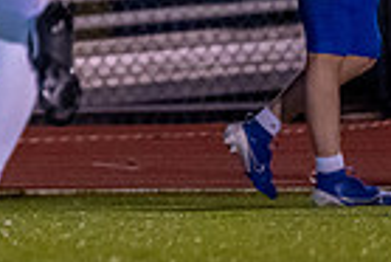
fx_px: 14536
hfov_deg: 1.5
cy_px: -161
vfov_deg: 1.0
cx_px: -628
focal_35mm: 1337
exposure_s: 1/1000
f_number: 2.8
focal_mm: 200
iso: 5000
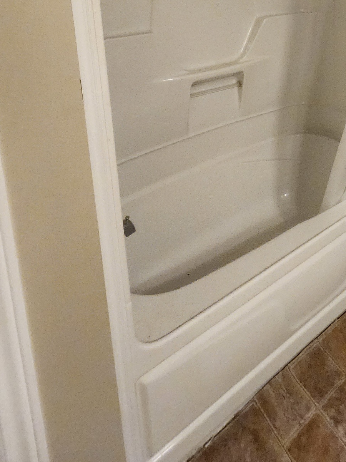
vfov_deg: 55.4
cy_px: 22
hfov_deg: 50.0
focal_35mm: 26
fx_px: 347
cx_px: 276
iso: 640
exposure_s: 1/24
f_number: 2.2
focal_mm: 1.74
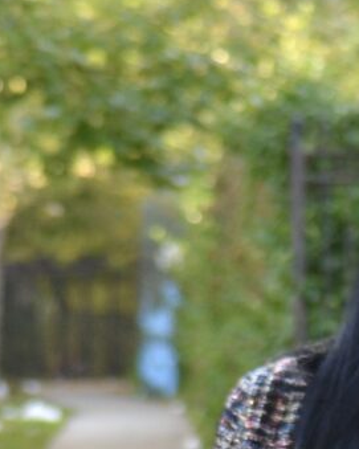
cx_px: 481
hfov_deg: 3.9
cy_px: 1009
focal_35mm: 397
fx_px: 5280
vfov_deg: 4.8
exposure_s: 1/60
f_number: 4
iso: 400
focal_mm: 55
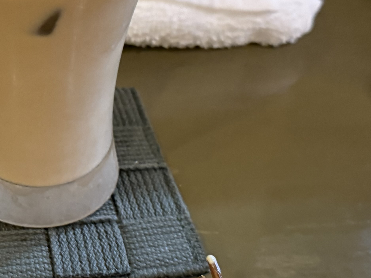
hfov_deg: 25.7
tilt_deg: -35.9
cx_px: 27
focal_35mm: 73
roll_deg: -1.0
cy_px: 70
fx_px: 782
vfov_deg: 20.0
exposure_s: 1/33
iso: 640
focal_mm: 6.76
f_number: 1.78
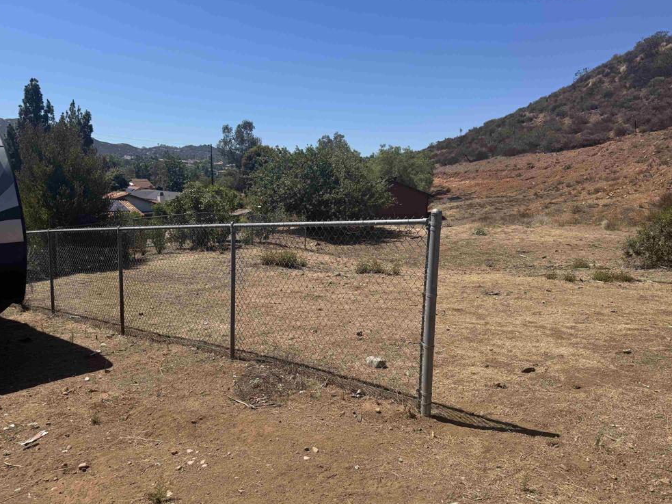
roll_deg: -3.1
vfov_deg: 54.9
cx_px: 343
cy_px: 258
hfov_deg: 69.4
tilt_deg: -10.3
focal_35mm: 25
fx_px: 485
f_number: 1.78
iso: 80
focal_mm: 6.76
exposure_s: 1/5348
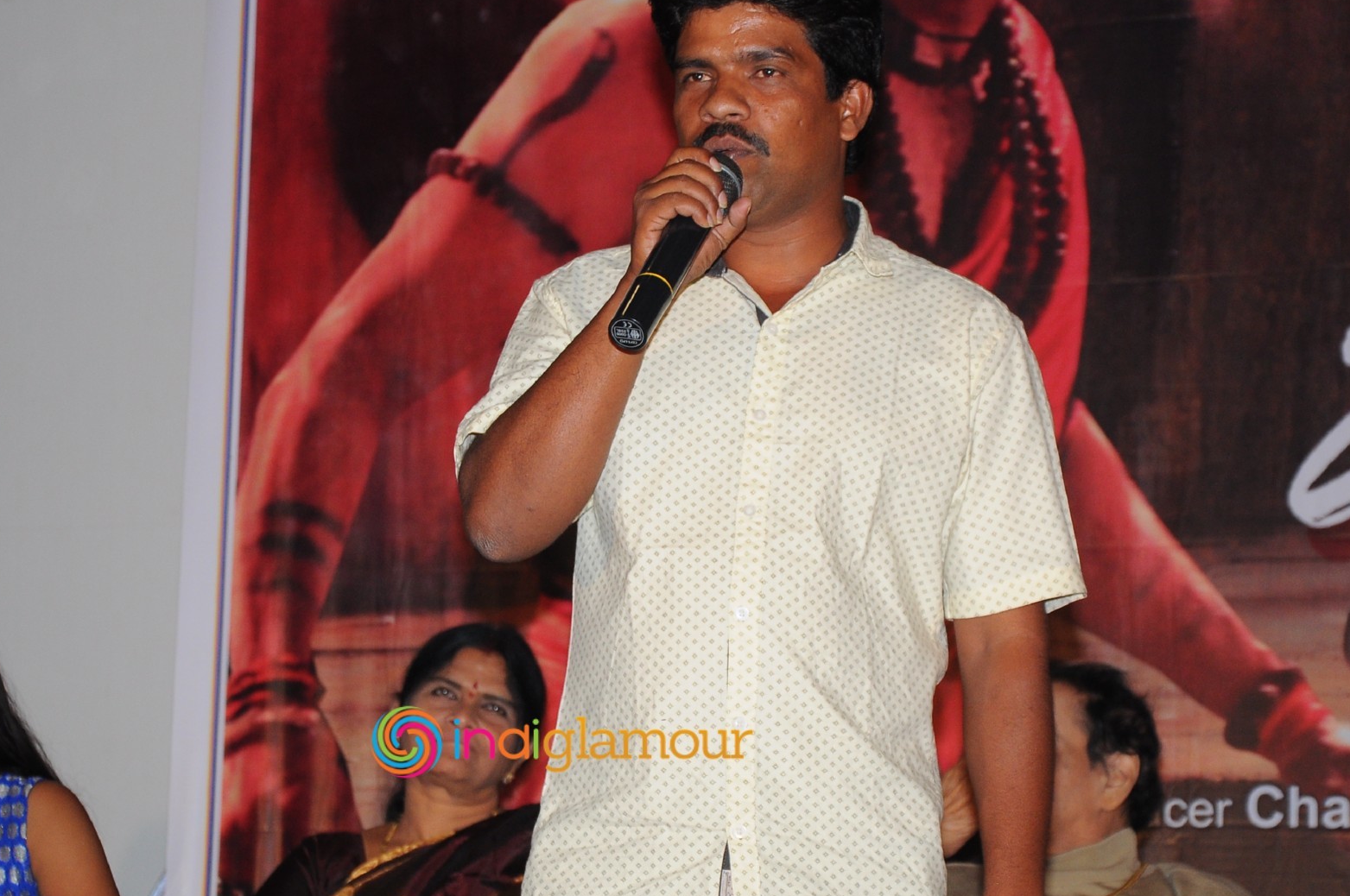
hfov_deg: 14.4
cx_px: 561
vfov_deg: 9.6
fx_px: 5356
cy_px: 484
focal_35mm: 143
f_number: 5.6
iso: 500
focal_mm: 66
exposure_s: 1/160
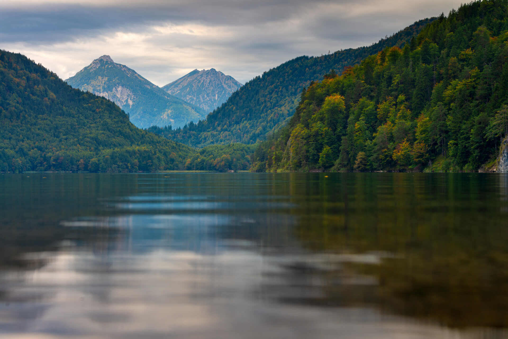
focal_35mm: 70
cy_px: 170
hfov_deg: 28.8
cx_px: 254
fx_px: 988
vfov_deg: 19.5
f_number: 8
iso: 100
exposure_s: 1/2.5
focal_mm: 70
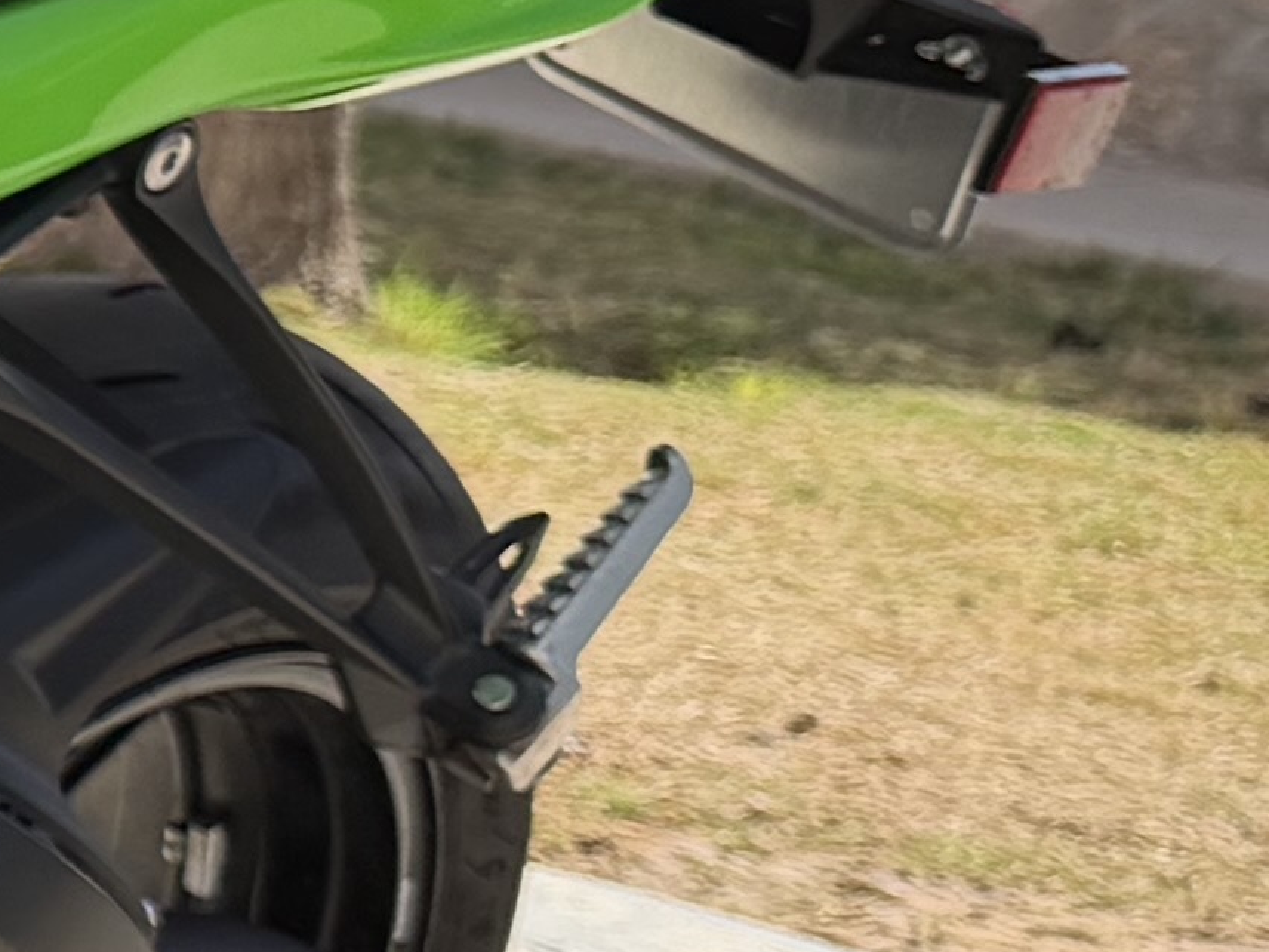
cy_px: 527
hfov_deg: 10.0
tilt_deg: -11.8
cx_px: -2249
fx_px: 5866
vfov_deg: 9.3
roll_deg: -7.2
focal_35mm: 160
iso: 100
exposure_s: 1/2801
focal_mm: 6.76
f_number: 1.78
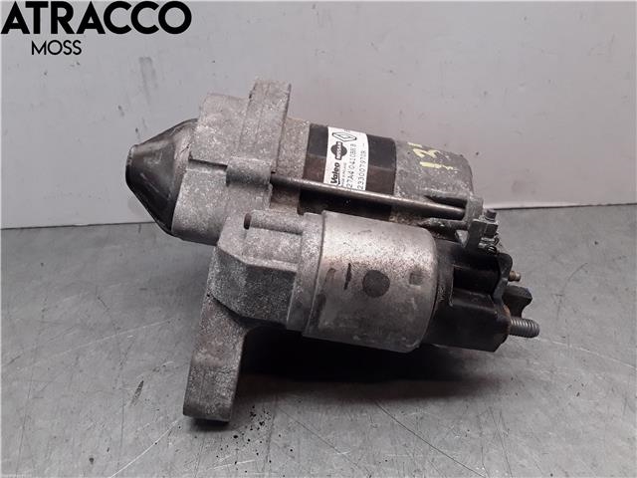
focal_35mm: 28
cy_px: 239
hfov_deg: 63.4
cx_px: 318
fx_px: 515
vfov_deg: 49.7
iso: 100
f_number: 1.9
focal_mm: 2.91
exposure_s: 1/175
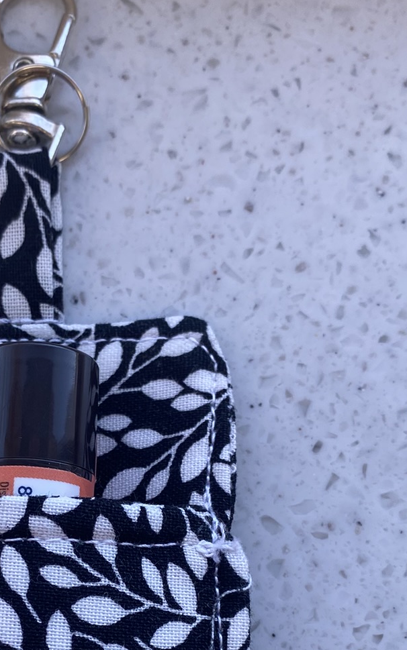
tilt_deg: -78.0
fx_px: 993
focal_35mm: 56
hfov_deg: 22.9
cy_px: 577
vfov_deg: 34.4
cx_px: 92
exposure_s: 1/122
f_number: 1.8
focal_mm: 4.25
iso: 32
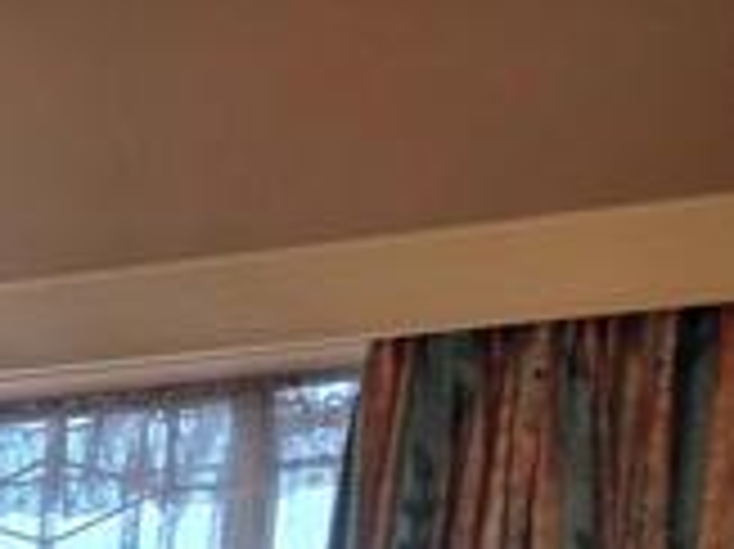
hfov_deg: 21.0
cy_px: 1058
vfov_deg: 17.4
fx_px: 1356
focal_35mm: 64
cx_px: -576
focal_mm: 2.2
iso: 40
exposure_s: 1/250
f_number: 1.9
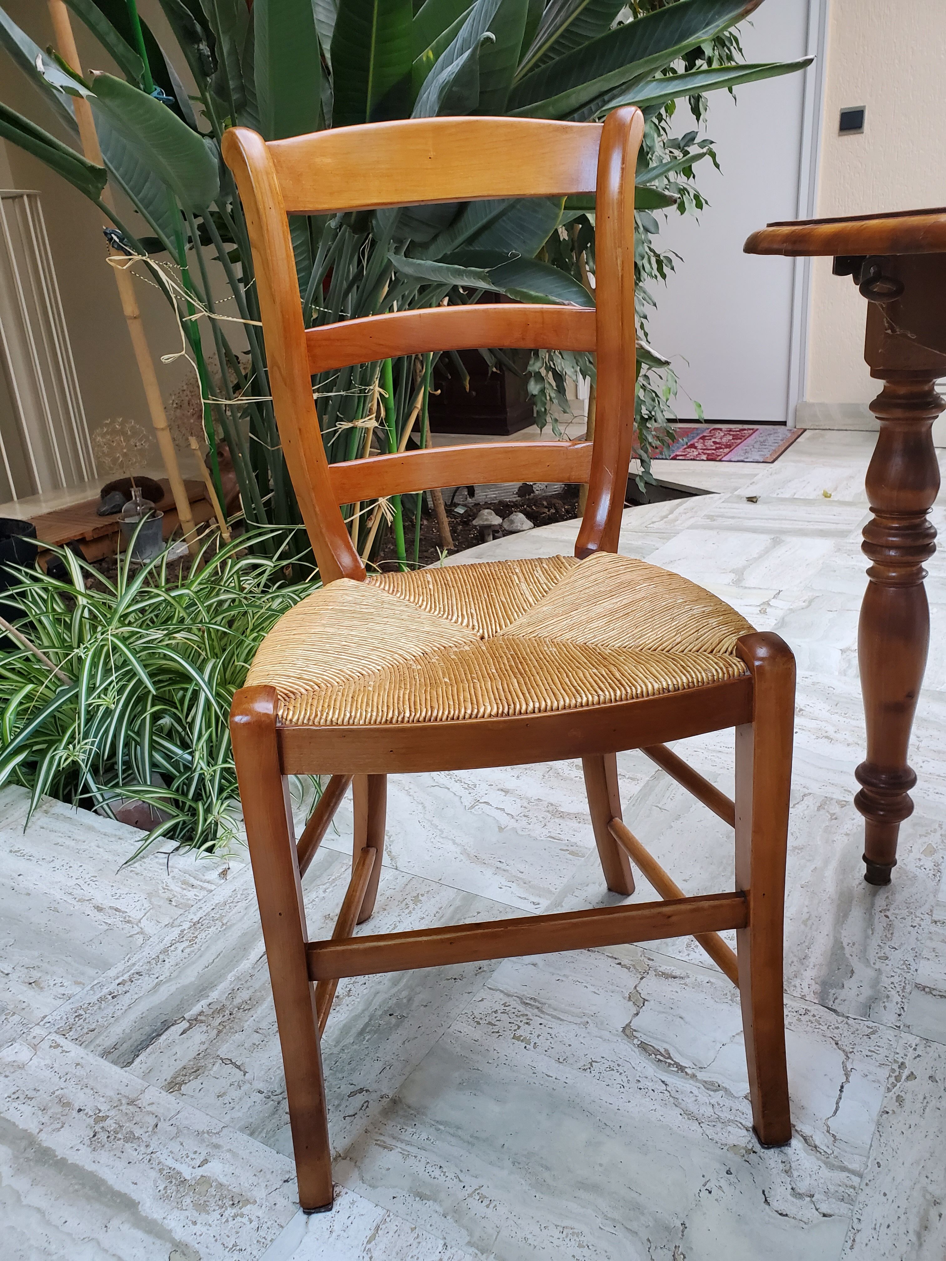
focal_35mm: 26
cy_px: 630
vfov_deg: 67.3
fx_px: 947
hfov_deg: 53.1
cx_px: 473
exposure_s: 1/39
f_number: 2.4
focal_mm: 4.3
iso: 200
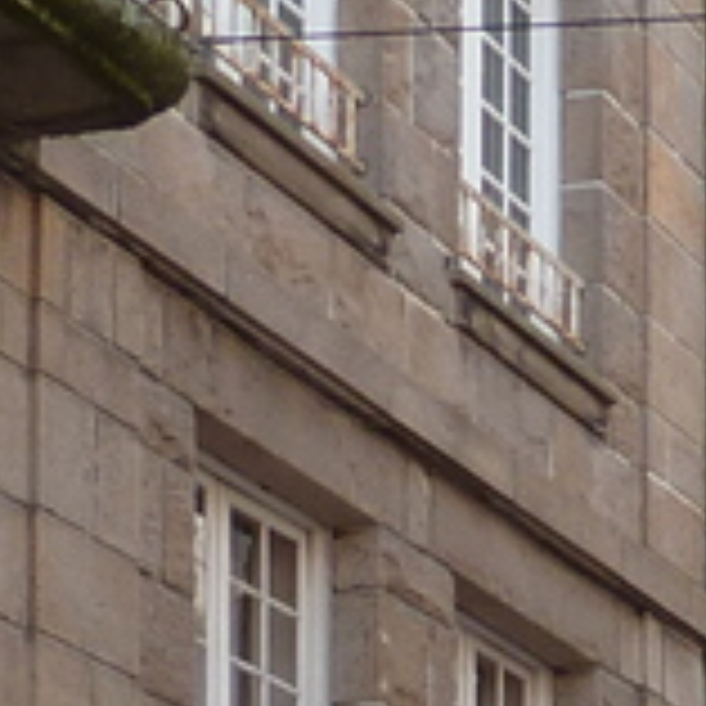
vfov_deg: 9.4
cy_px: 1605
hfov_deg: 9.4
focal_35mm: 169
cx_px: 1578
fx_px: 3900
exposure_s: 1/100
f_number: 4
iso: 80
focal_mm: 4.1
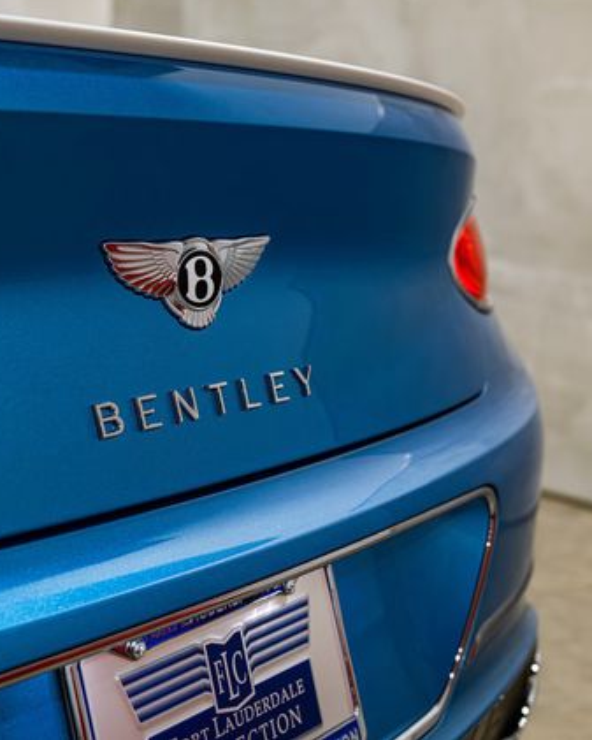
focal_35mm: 67
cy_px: 366
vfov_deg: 28.3
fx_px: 1467
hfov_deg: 22.8
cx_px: 227
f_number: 4.5
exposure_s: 1/80
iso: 1600
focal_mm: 47
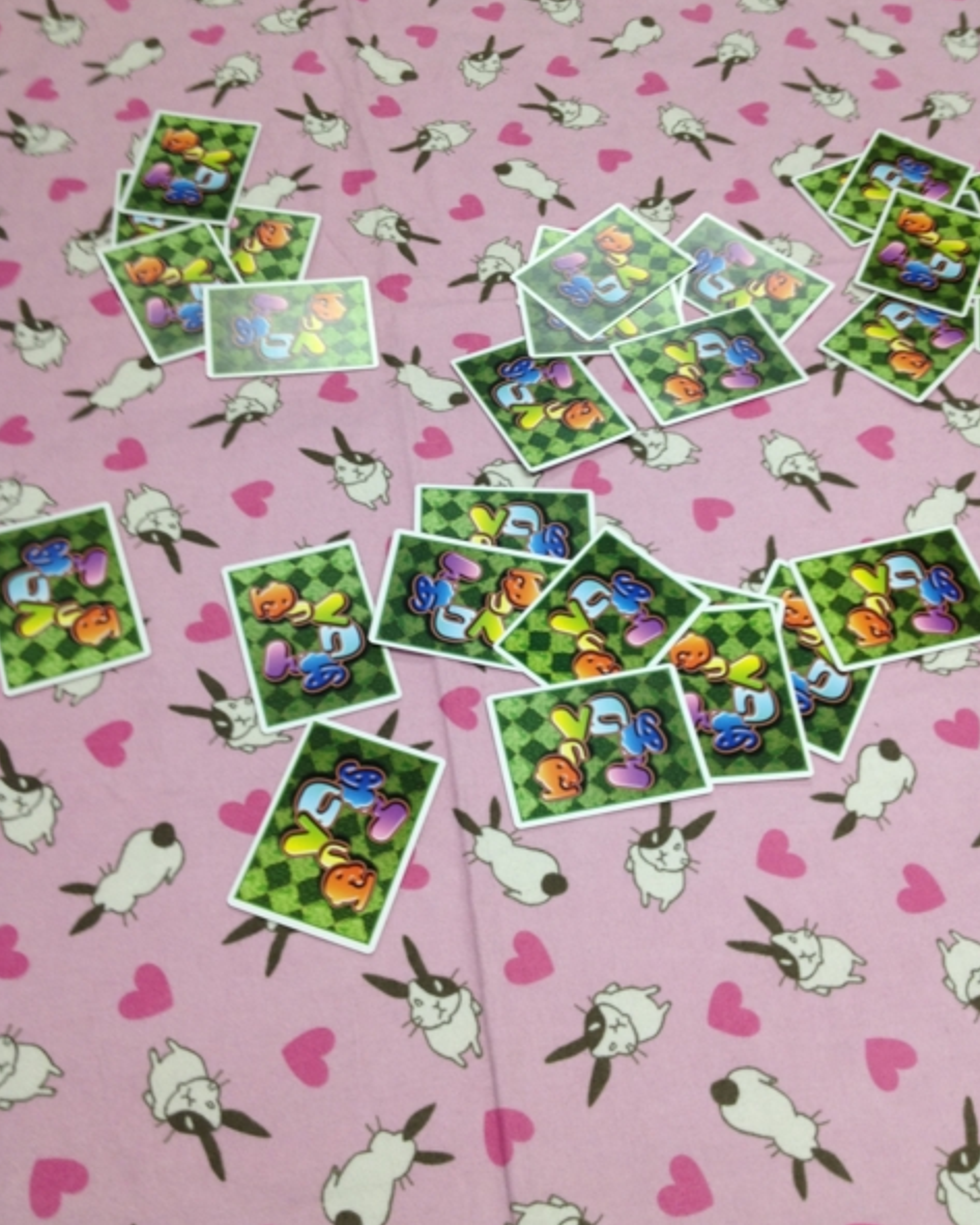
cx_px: 489
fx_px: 1341
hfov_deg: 40.1
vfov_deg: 49.1
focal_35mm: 37
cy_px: 589
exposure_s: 1/40
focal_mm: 4.28
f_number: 2.4
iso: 64
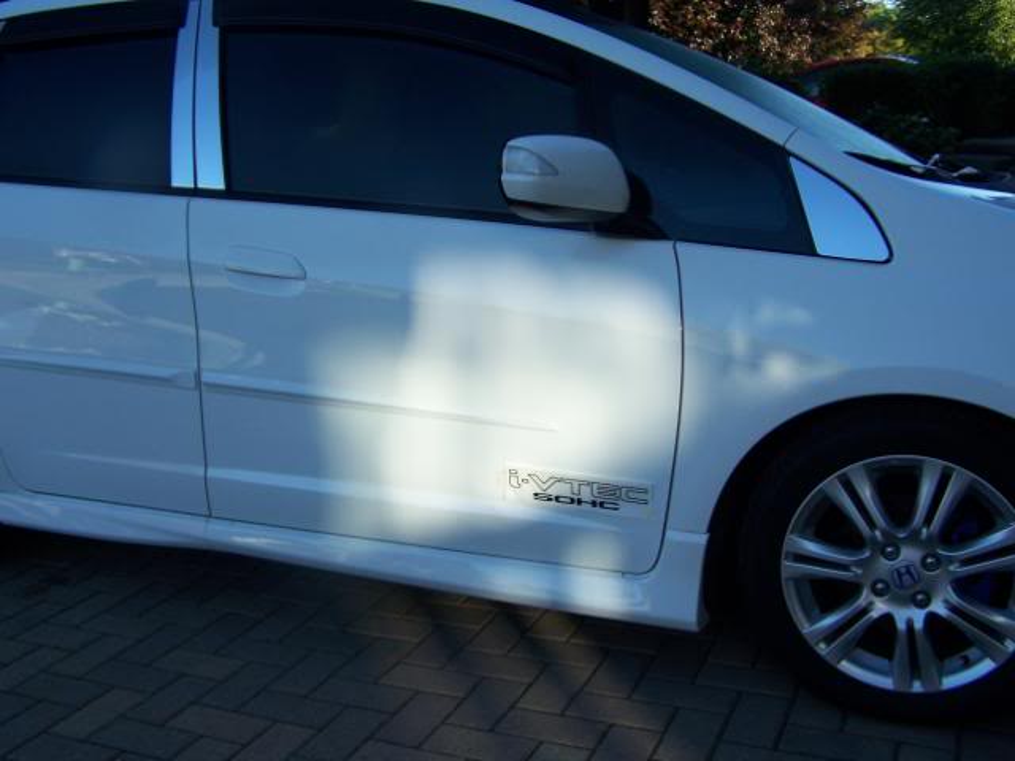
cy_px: 380
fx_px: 1114
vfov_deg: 37.7
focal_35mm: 38
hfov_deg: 49.0
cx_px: 508
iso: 80
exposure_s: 1/400
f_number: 2.8
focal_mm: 6.3
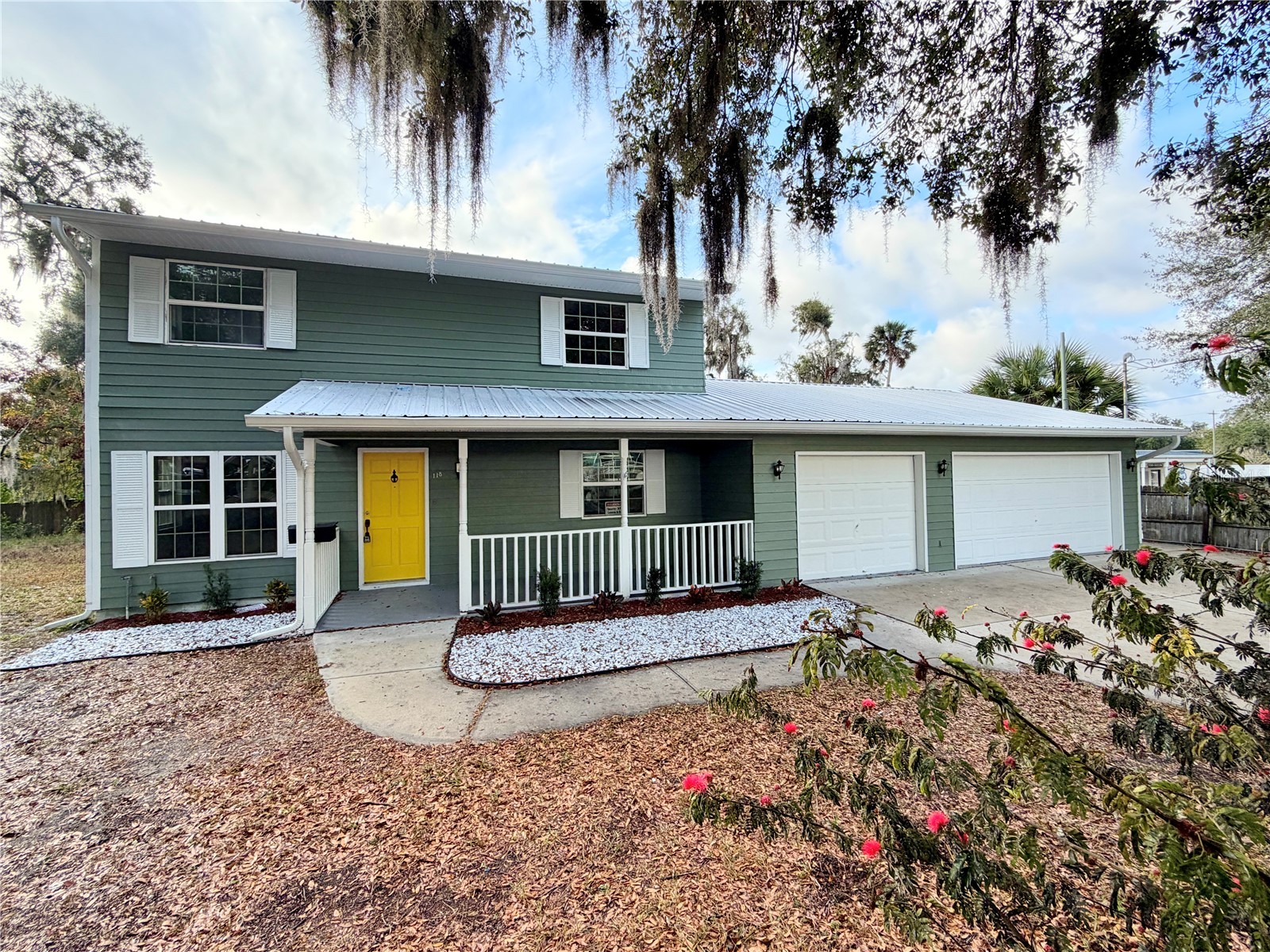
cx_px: 635
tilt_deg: +0.1
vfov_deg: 85.7
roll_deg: +1.5
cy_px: 476
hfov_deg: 102.1
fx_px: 514
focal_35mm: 14
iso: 50
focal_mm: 2.22
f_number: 2.2
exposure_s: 1/502
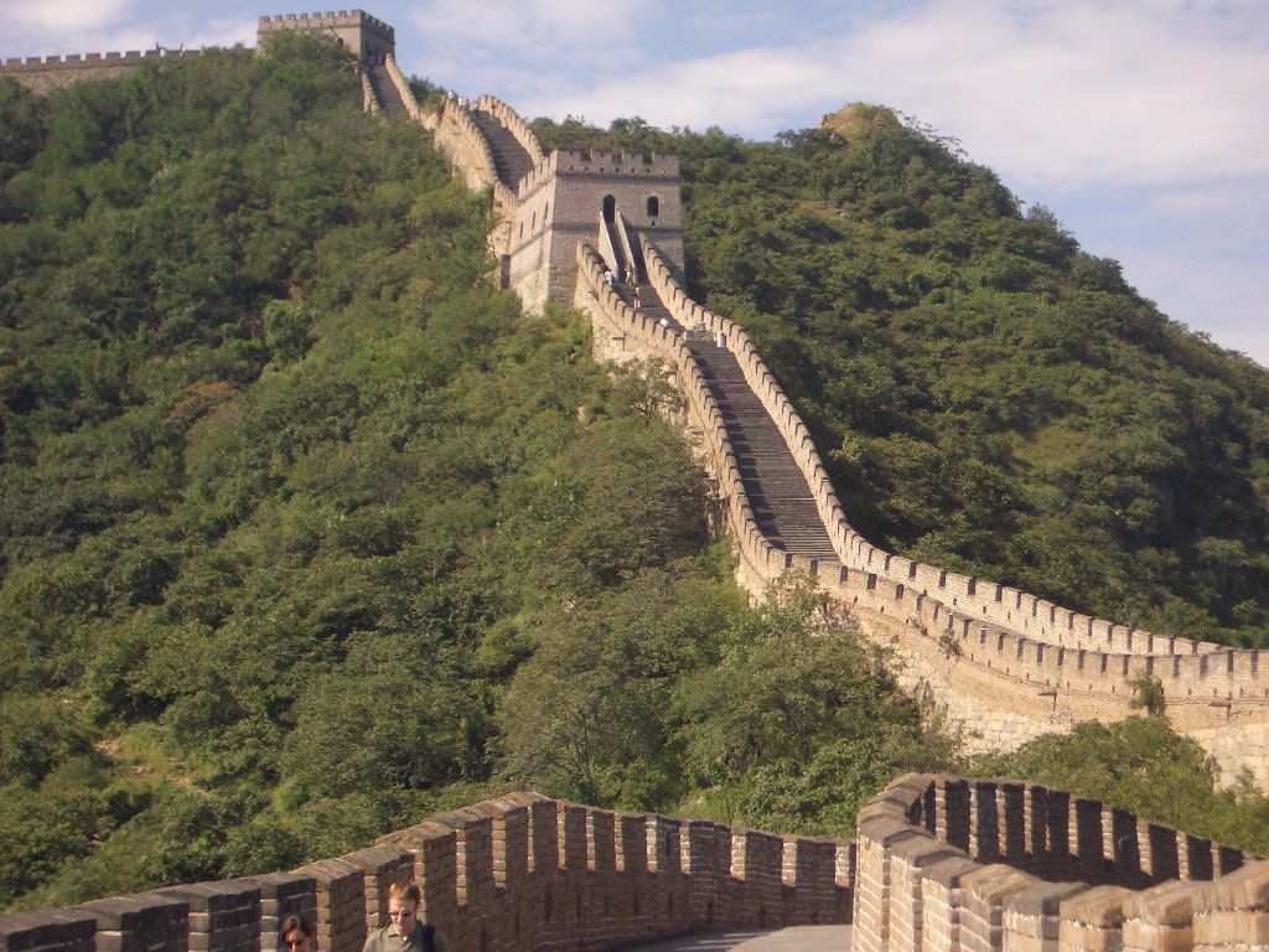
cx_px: 634
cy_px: 476
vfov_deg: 16.8
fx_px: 3226
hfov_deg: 22.3
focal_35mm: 88
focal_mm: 14.6
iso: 100
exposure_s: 1/800
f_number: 4.4
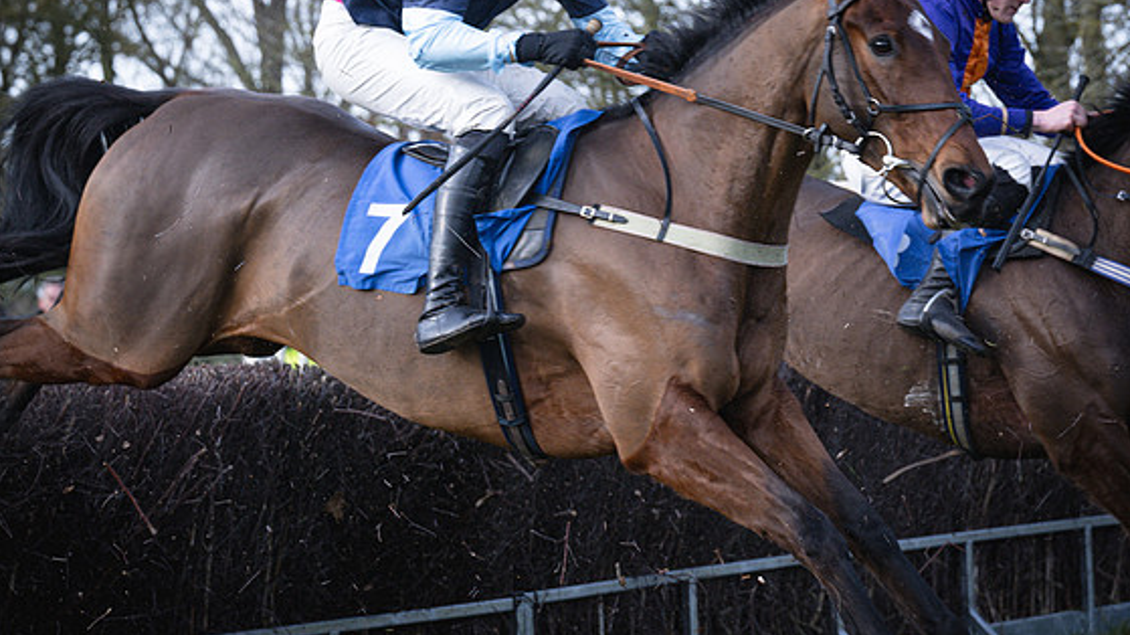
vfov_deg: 9.1
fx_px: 3984
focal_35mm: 133
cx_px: 646
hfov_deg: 16.1
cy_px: 235
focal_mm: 70
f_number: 4
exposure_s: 1/1000
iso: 400
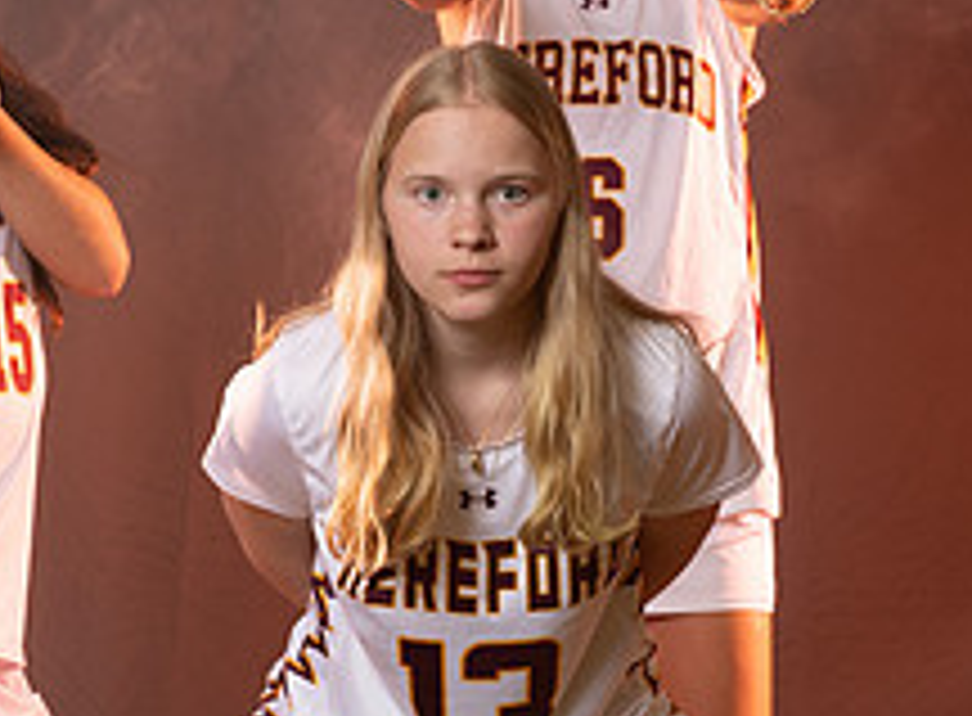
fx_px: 7141
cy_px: 555
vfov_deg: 5.7
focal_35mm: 256
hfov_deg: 7.8
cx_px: 619
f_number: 5.6
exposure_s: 1/200
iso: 125
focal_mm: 70
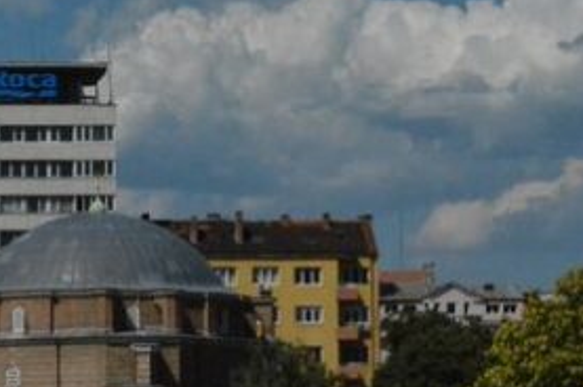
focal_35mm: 196
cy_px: 260
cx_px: 147
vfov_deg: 7.0
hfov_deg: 10.5
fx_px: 3170
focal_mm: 52
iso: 6400
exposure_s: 1/4000
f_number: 36
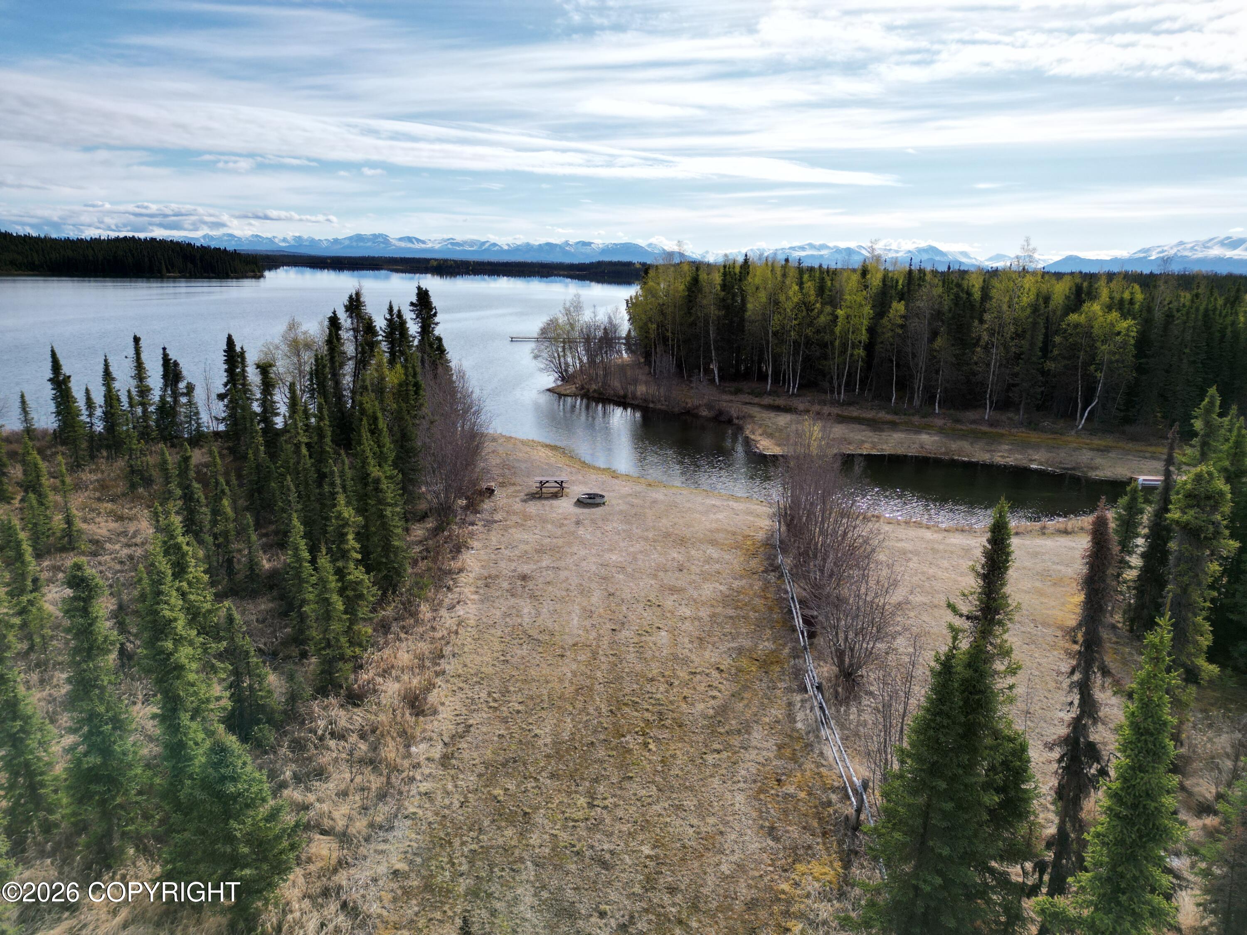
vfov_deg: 56.8
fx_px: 865
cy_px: 468
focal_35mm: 24
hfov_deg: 71.6
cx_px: 624
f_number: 1.7
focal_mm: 6.72
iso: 100
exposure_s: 1/4000
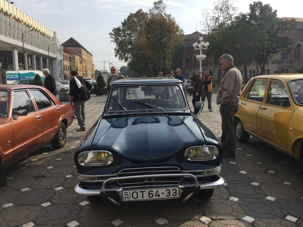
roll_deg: +2.5
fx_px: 254
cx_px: 152
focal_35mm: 29
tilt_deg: -5.6
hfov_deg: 61.7
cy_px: 114
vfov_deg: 48.2
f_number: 2.2
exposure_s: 1/1647
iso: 32
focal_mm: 4.15
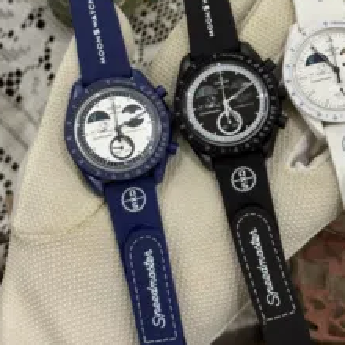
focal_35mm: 77
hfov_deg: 22.5
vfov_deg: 22.3
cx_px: 188
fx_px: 868
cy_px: 89
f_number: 1.78
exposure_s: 1/33
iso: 200
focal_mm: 6.76
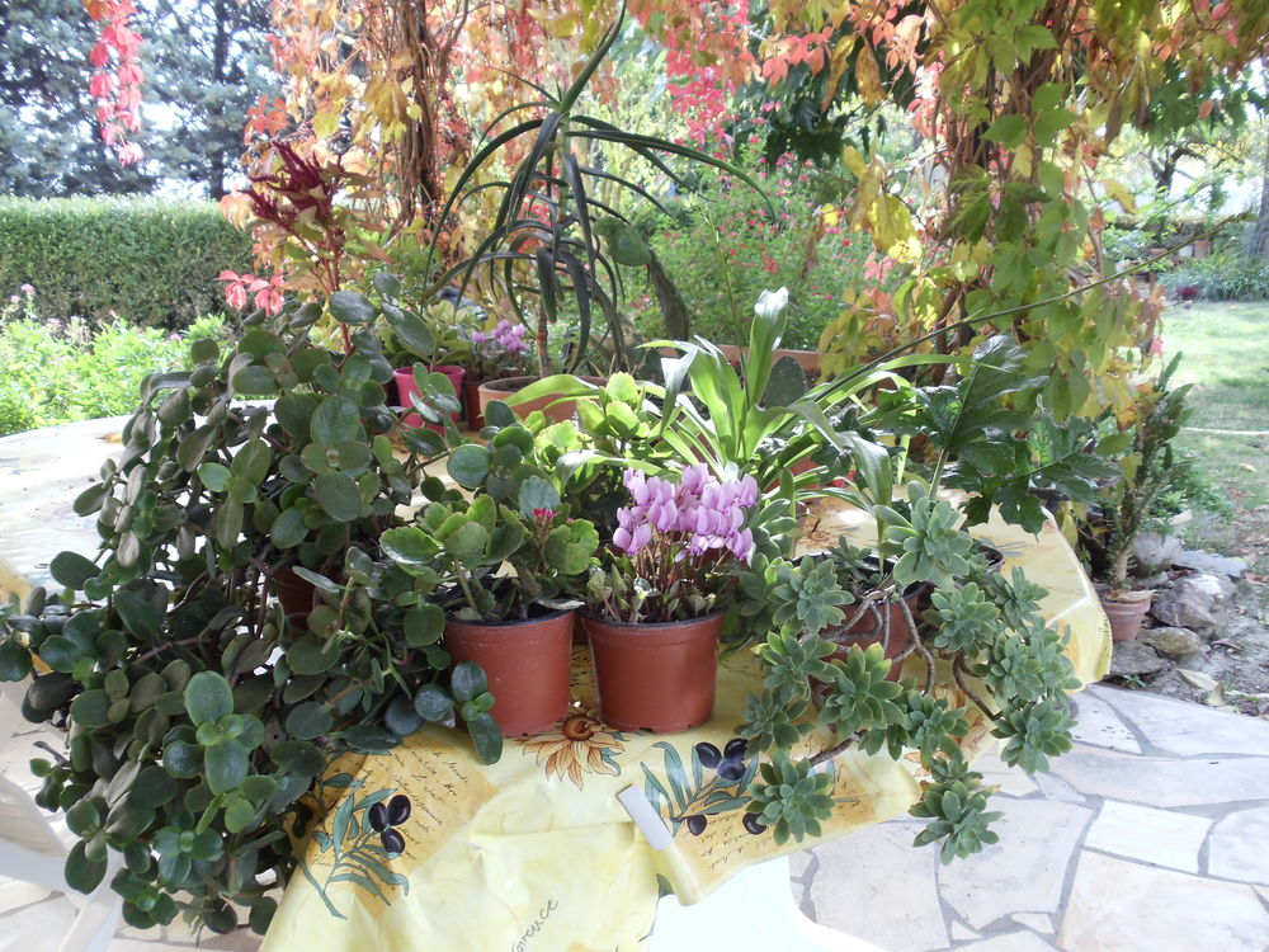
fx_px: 1613
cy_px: 476
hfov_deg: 42.9
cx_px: 634
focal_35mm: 44
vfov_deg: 32.9
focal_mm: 6
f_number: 3.5
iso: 100
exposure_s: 1/60
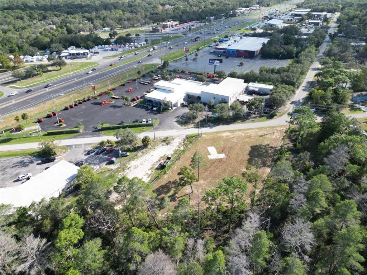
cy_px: 138
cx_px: 184
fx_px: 254
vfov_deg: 56.8
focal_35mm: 24
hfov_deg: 71.6
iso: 200
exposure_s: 1/1250
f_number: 1.7
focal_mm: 6.72
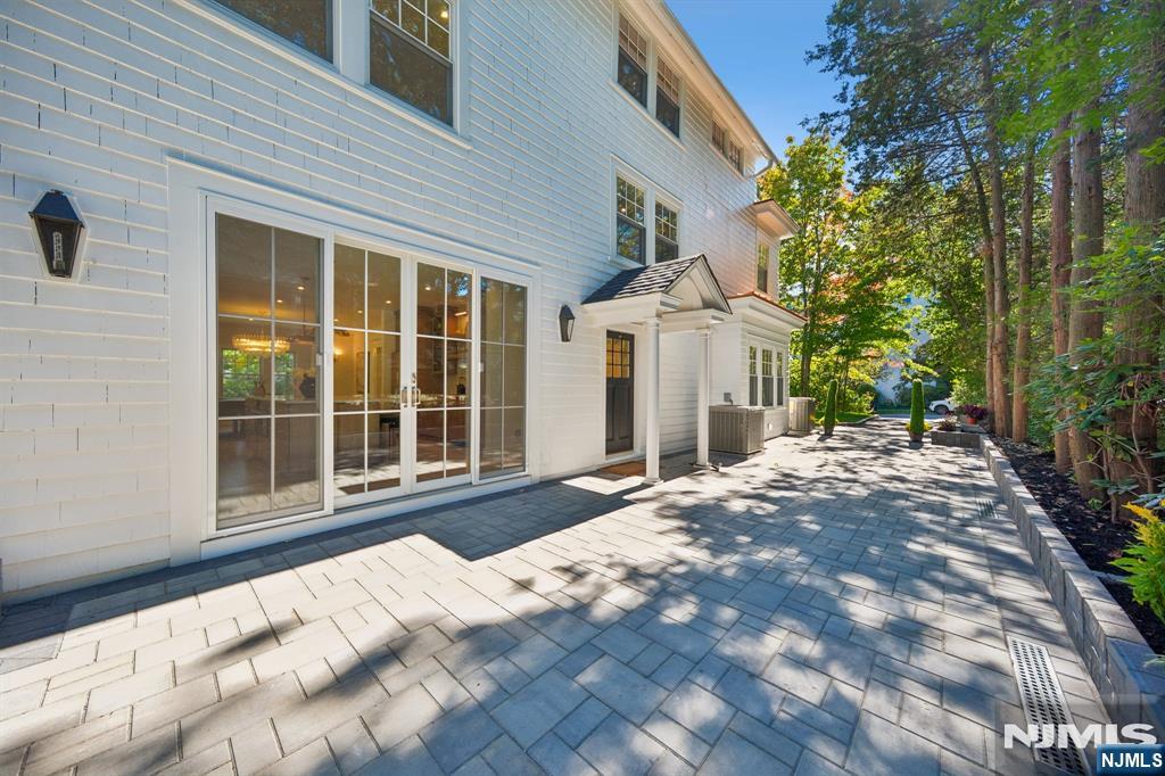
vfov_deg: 90.0
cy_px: 388
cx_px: 582
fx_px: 388
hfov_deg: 112.6
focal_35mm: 12
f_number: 2.8
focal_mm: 8
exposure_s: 1/600
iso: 320
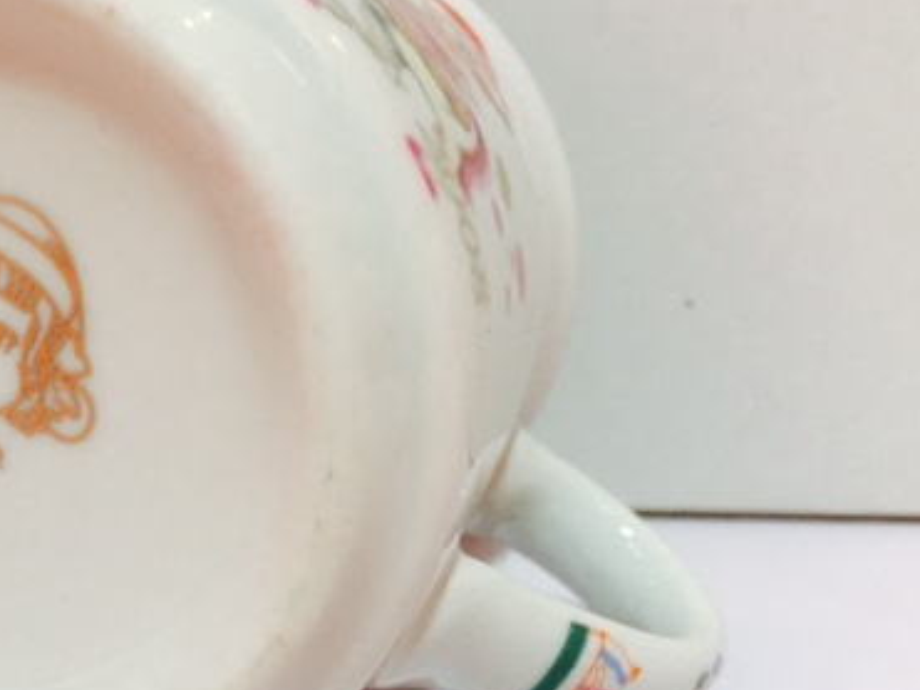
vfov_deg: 29.0
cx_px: 134
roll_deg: -1.4
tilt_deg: -10.5
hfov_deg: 36.4
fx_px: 1328
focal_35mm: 50
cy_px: 410
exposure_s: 1/33
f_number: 2.2
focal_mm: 4.15
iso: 64
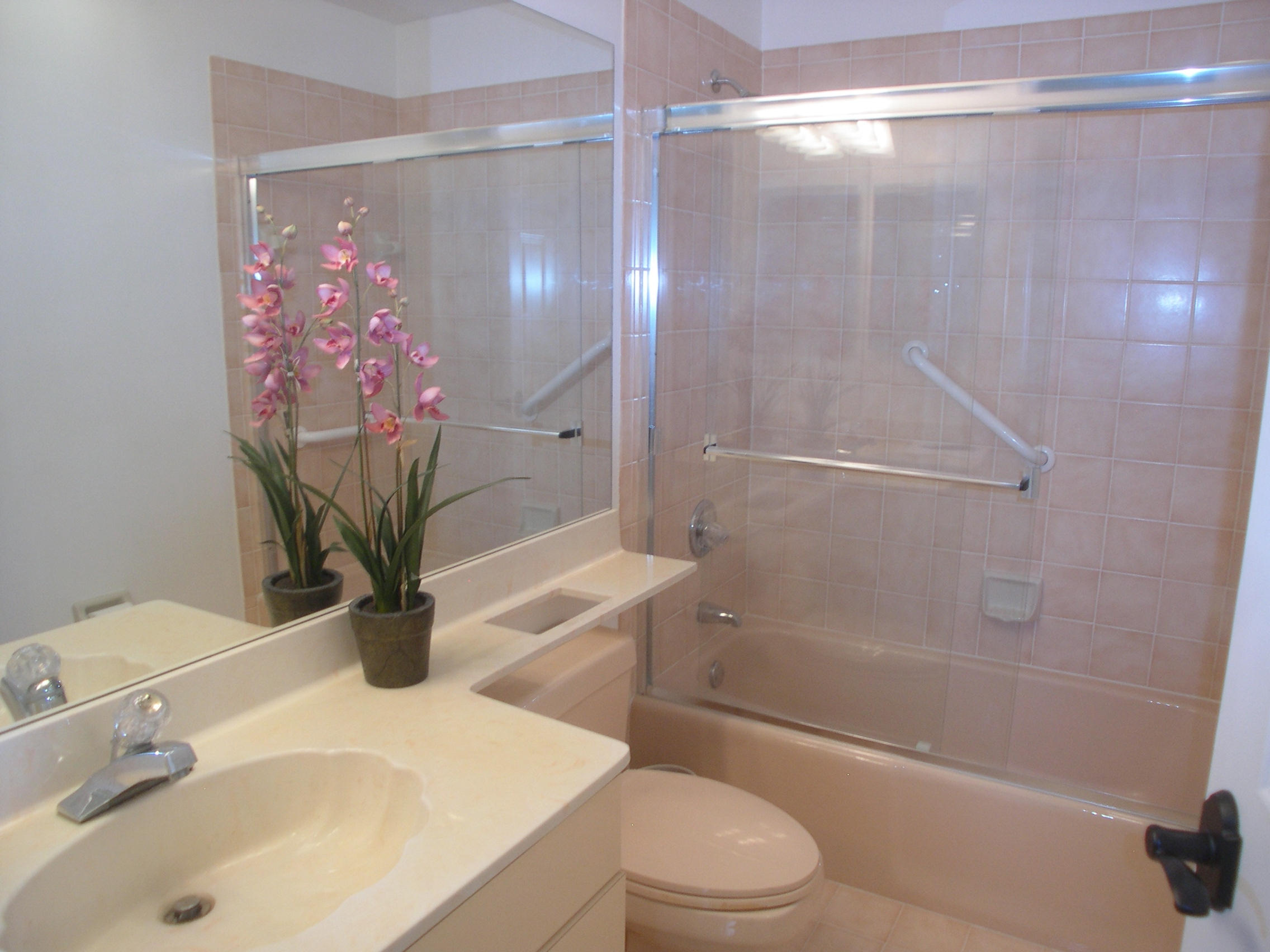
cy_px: 476
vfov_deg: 37.7
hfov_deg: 49.0
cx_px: 635
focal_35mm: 38
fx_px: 1394
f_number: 2.8
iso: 100
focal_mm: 8
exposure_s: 1/30
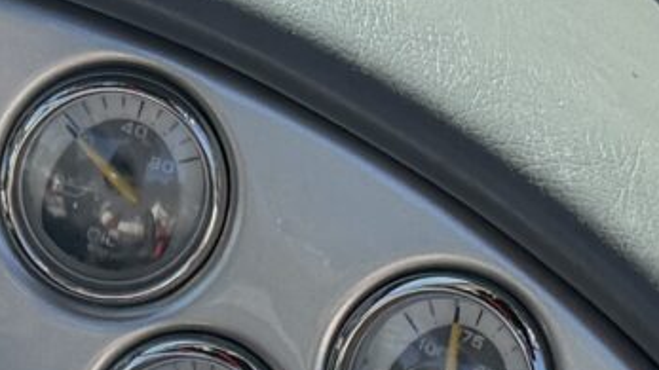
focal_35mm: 193
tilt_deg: -55.9
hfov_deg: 10.9
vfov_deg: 5.7
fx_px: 3372
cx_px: -217
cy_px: 1309
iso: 100
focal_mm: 6.76
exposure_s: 1/1727
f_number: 1.78
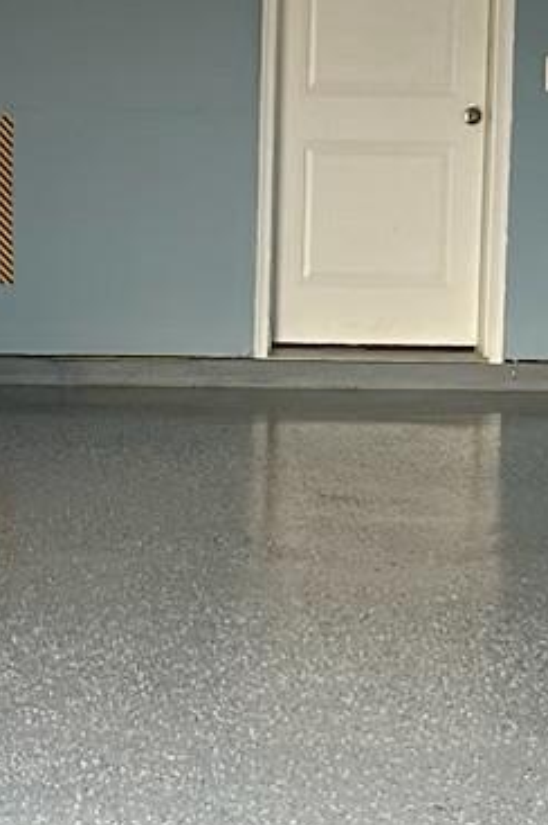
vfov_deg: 17.3
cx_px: 52
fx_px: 2699
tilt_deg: -5.3
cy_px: 299
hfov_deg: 11.5
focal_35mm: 118
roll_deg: -0.5
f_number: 1.5
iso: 125
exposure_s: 1/97
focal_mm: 5.7
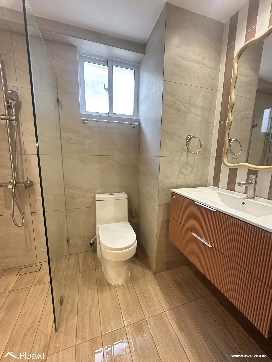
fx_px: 147
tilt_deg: -8.6
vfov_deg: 102.1
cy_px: 181
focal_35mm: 14
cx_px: 136
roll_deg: -1.7
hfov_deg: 85.7
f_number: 2.2
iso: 500
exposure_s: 1/60
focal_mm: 2.22
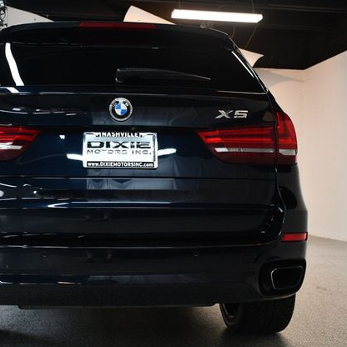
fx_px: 533
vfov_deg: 36.1
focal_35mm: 47
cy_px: 174
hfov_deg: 35.9
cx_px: 132
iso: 1100
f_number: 3.8
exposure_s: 1/125
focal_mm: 24
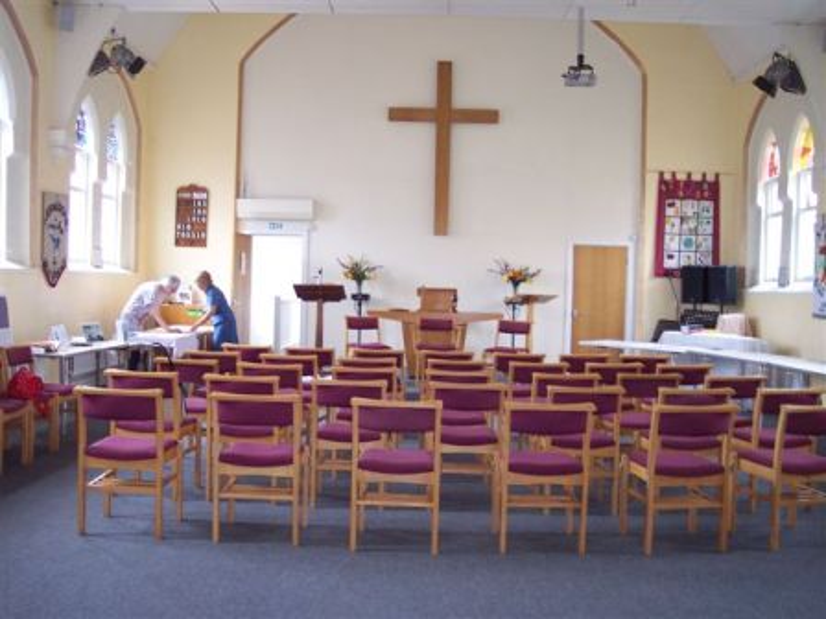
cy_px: 310
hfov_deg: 49.0
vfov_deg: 37.7
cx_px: 413
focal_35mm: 38
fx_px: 907
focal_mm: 8
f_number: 2.8
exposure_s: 1/30
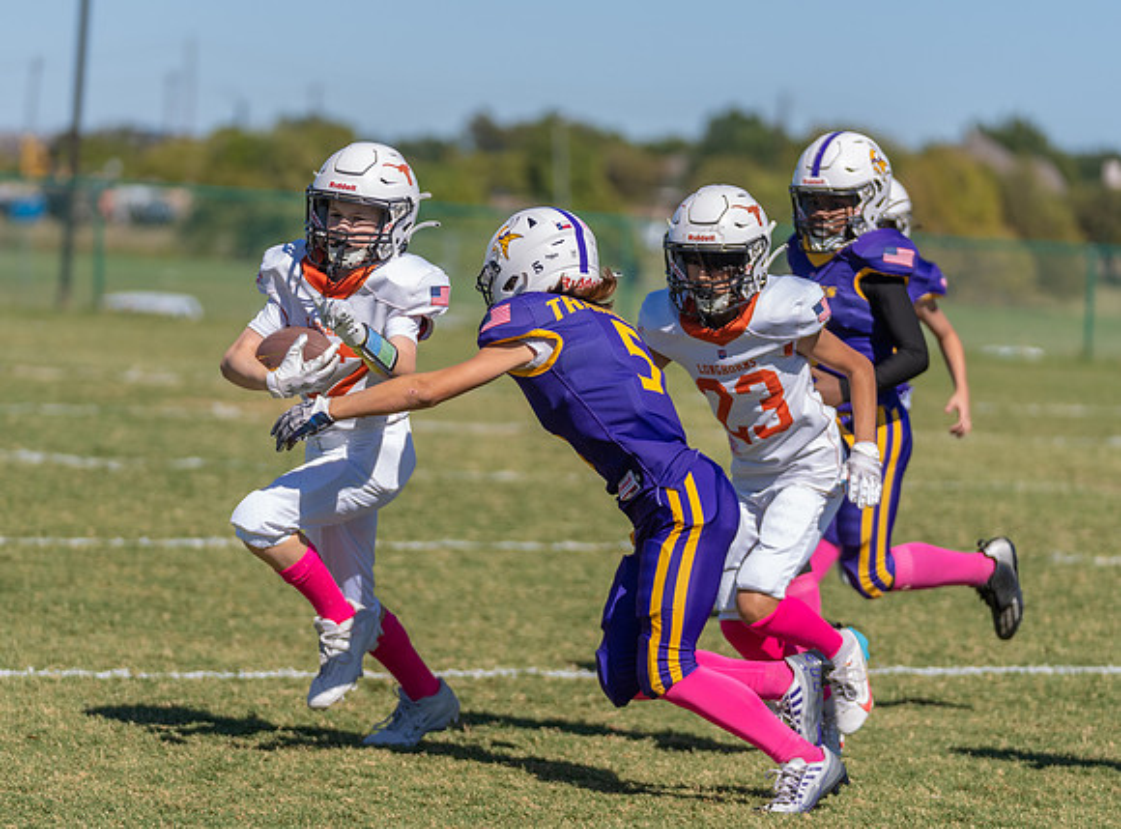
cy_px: 424
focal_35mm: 203
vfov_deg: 7.2
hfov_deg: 9.8
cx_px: 481
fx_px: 6552
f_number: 2.8
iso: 100
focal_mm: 138
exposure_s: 1/2000
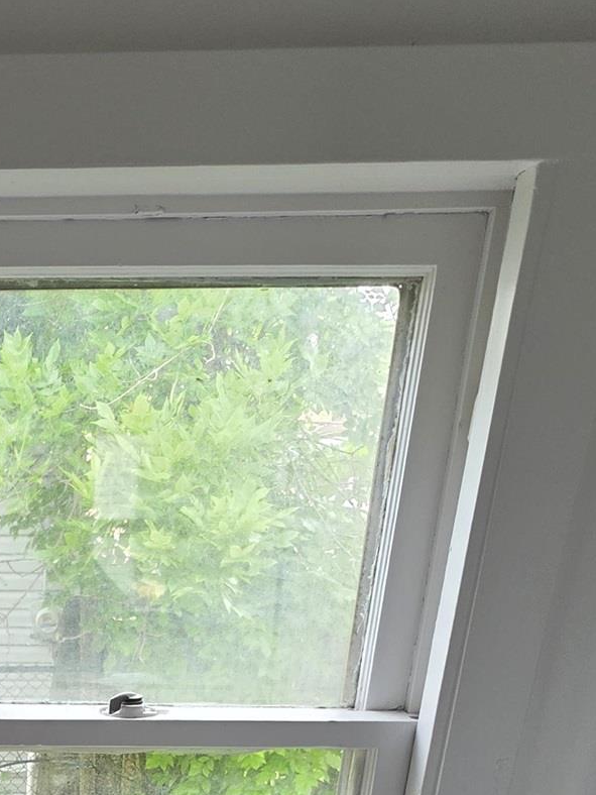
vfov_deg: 39.0
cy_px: 902
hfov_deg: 34.7
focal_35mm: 38
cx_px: 17
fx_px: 872
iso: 80
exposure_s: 1/120
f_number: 1.9
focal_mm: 2.2
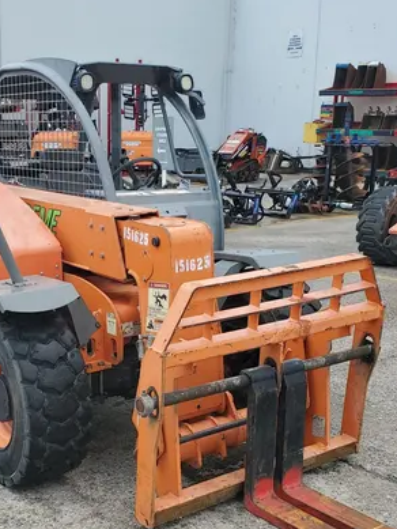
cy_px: 341
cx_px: 101
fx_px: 749
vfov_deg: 38.6
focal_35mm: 49
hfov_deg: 29.2
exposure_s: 1/789
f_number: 2.4
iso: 50
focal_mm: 4.3
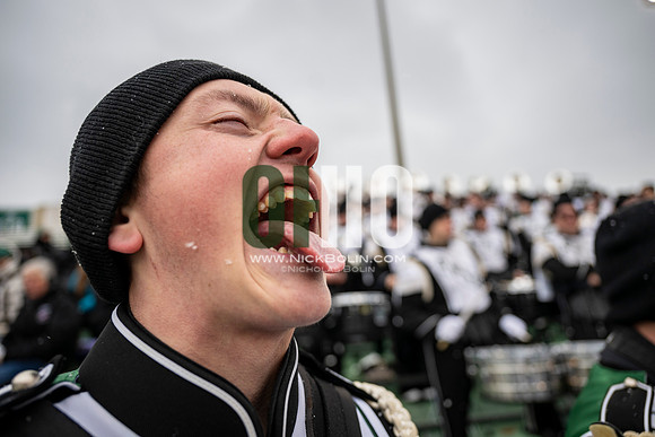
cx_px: 328
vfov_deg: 53.2
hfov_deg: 73.7
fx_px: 437
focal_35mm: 24
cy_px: 218
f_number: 2.8
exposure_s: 1/500
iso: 160
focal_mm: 24
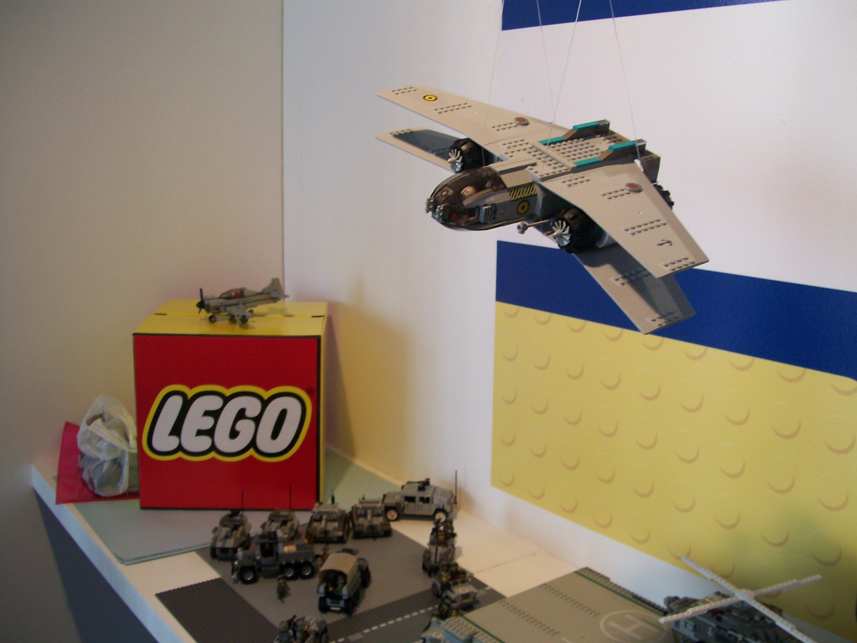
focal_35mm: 36
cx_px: 428
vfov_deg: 39.7
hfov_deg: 51.4
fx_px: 891
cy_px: 322
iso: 80
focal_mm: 6
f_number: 2.7
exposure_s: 1/49.5
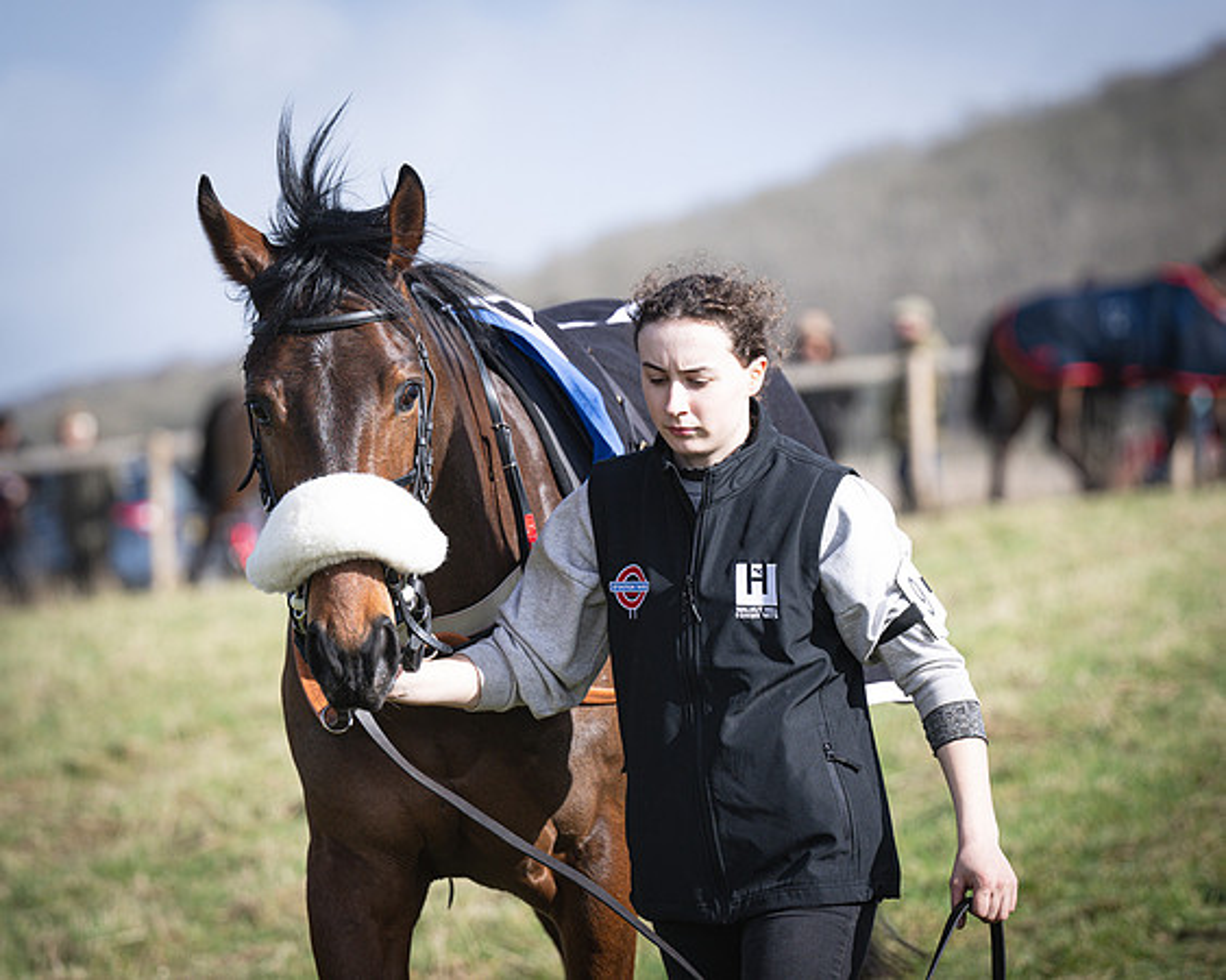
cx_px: 616
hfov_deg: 9.5
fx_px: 7356
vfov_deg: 7.6
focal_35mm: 203
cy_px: 490
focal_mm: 120
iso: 160
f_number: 2.8
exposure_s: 1/2500
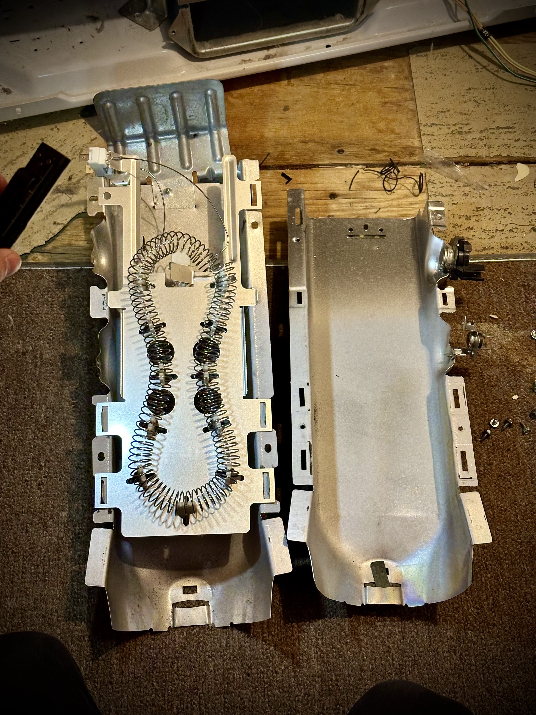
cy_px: 358
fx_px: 991
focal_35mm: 48
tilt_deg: -63.8
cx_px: 268
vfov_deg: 39.7
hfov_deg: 30.3
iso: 250
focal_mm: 6.86
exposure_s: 1/42
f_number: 1.78
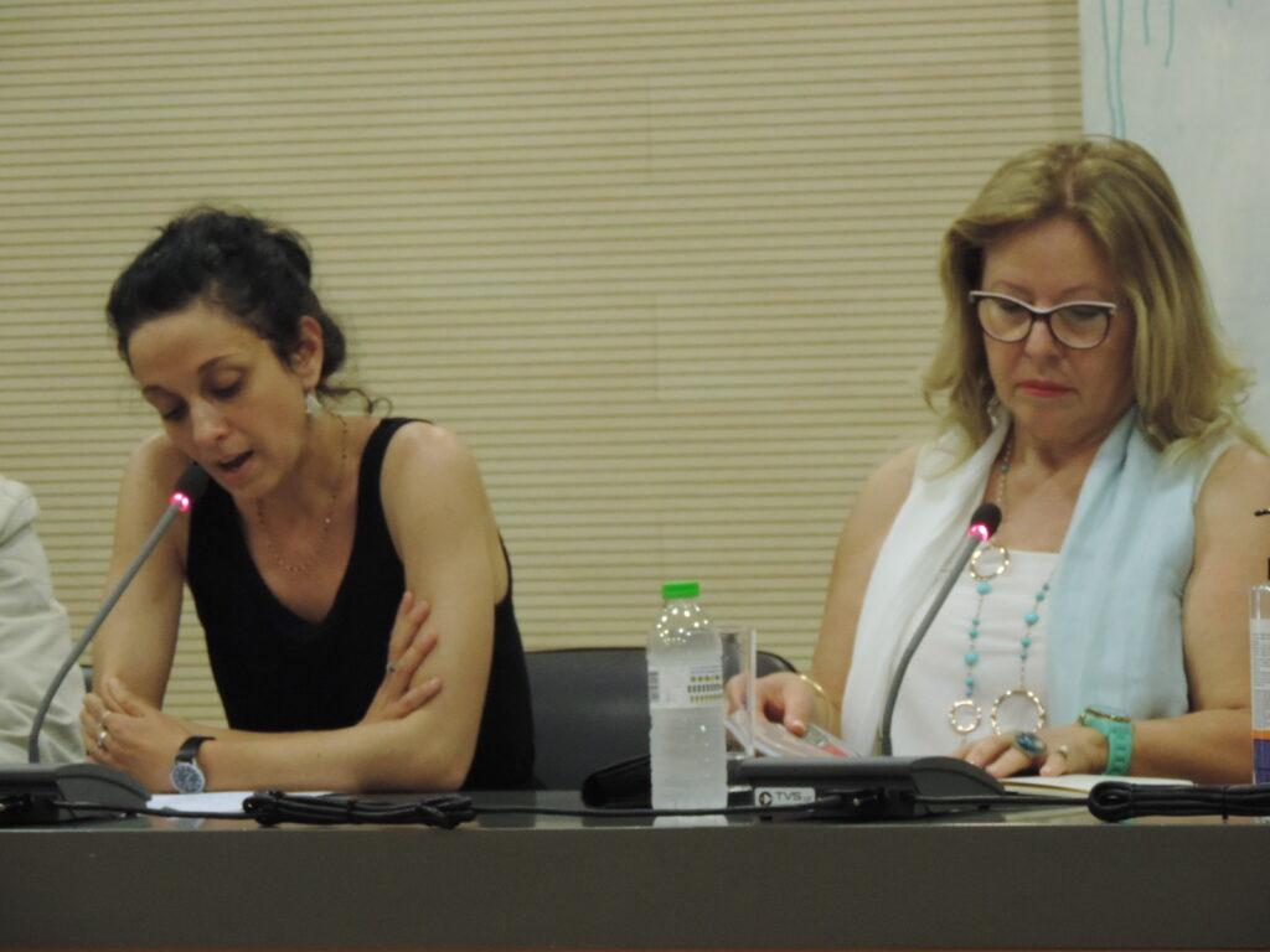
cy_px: 476
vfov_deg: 5.9
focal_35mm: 250
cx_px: 635
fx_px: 9172
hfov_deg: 7.9
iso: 800
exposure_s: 1/30
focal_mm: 44.5
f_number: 4.7
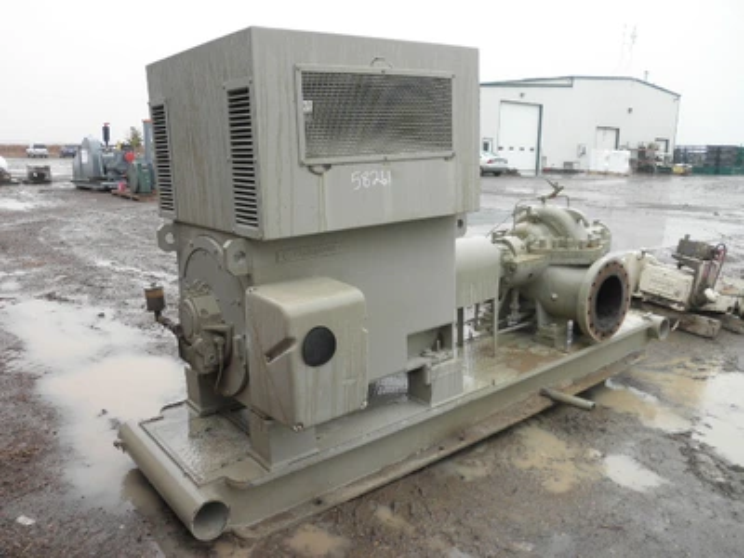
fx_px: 602
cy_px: 279
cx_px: 372
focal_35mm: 28
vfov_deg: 49.7
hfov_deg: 63.4
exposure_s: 1/50
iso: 64
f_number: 3
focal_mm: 5
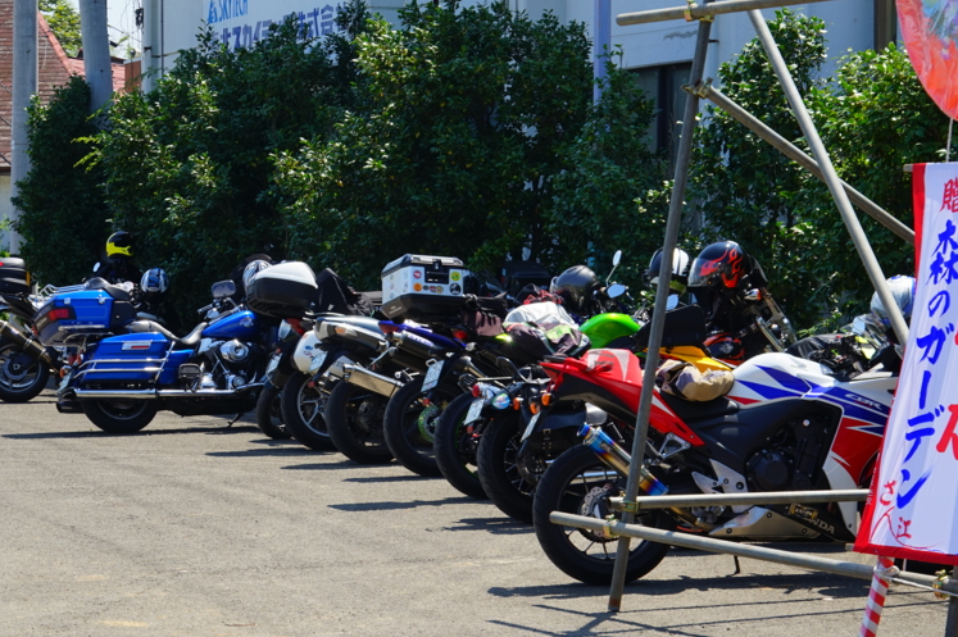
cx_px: 458
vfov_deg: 11.4
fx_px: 3191
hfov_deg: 17.1
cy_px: 320
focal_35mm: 120
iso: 100
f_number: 9
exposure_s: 1/160
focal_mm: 75
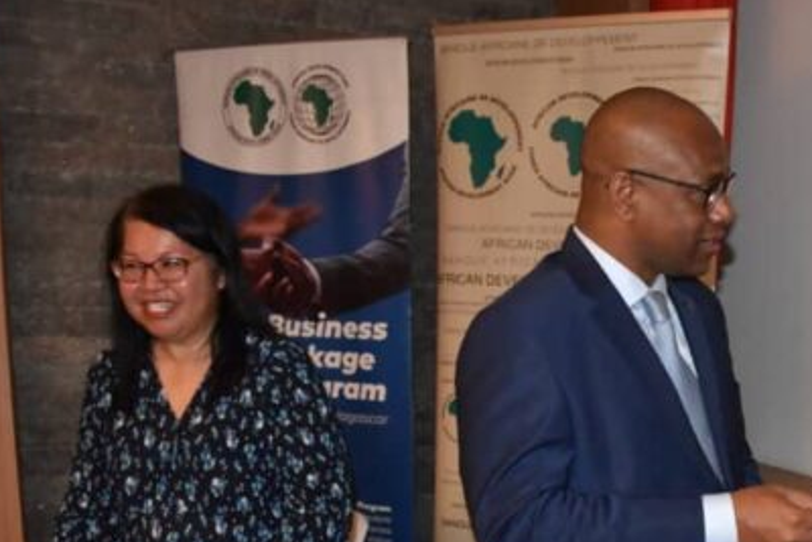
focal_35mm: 49
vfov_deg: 27.0
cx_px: 719
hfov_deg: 37.9
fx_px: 1106
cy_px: 438
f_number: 5.6
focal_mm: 18
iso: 1600
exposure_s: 1/60
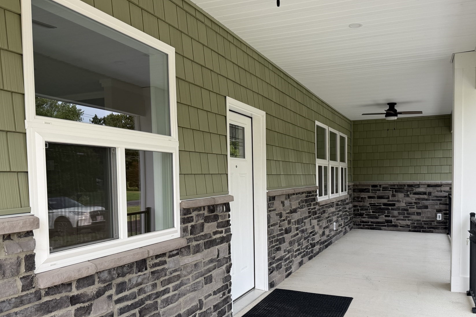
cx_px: 264
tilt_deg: -3.1
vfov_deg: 42.1
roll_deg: +1.1
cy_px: 194
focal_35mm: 31
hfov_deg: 60.1
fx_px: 410
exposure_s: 1/501
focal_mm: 6.76
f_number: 1.78
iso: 80
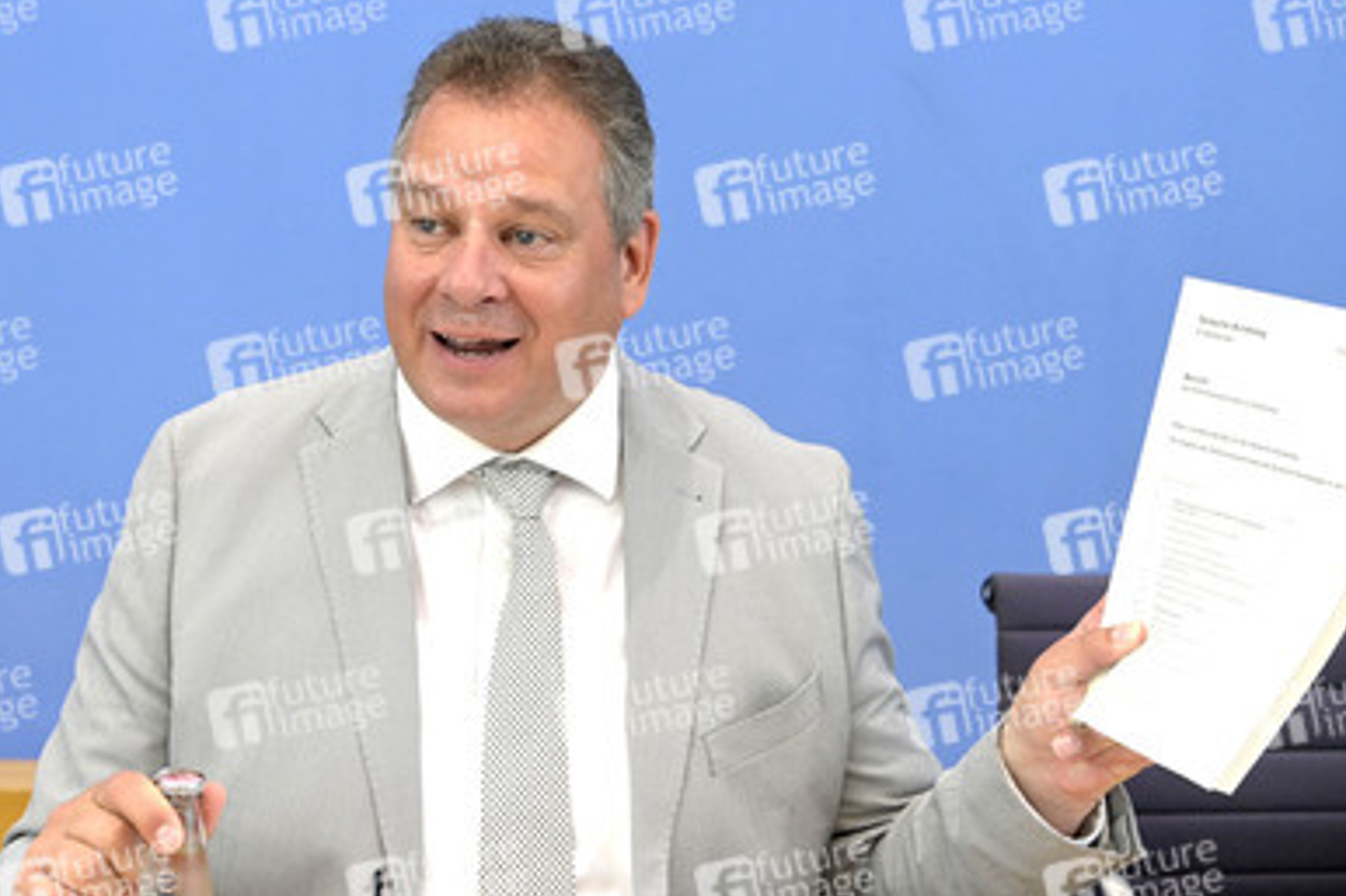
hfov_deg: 26.7
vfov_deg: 17.9
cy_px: 446
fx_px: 2840
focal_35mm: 76
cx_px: 692
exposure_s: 1/500
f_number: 6.3
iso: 4000
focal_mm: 65
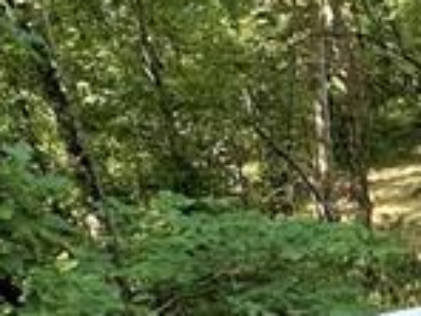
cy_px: 458
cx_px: 694
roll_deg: -0.5
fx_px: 1180
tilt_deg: -22.4
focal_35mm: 97
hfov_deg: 17.4
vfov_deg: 14.3
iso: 40
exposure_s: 1/99
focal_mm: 2.22
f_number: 2.2
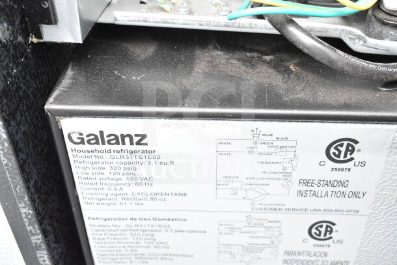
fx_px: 496
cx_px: 198
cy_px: 132
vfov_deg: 29.9
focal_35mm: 45
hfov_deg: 43.6
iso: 1600
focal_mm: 30
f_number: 8
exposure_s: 1/250
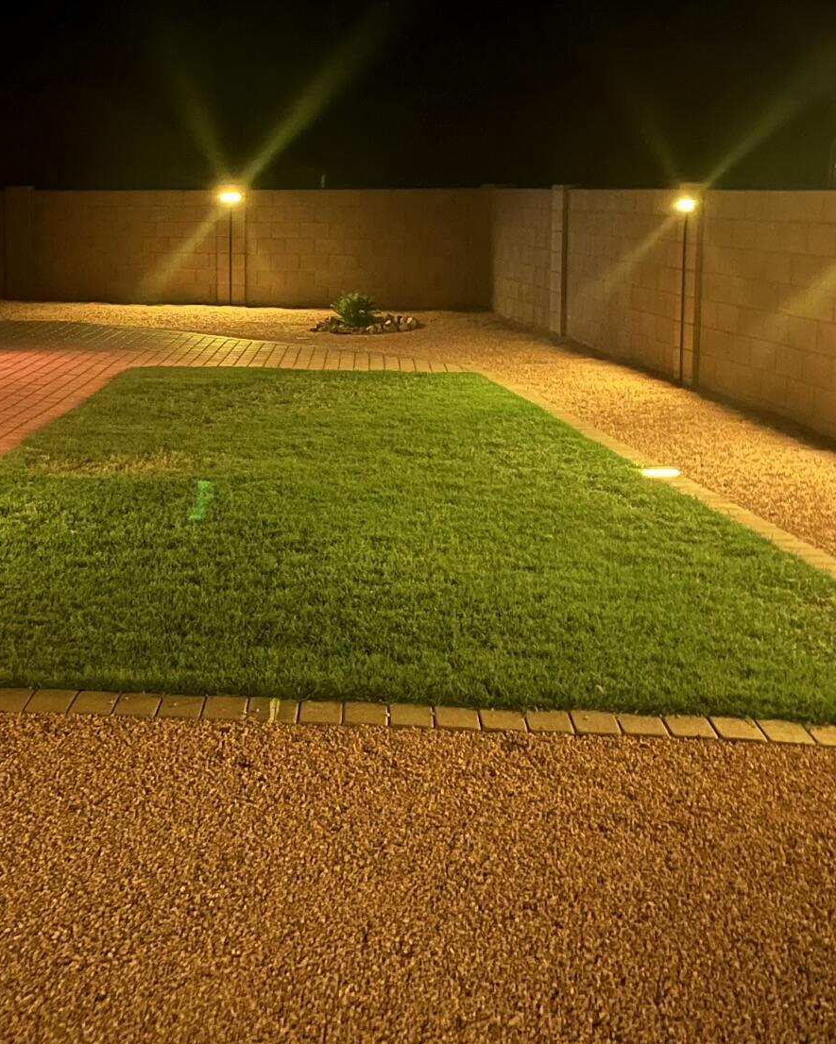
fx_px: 1453
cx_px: 216
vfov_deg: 39.1
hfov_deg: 31.6
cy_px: 347
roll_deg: -0.1
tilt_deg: -4.6
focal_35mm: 47
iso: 1000
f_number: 1.6
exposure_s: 1/5
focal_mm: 5.1
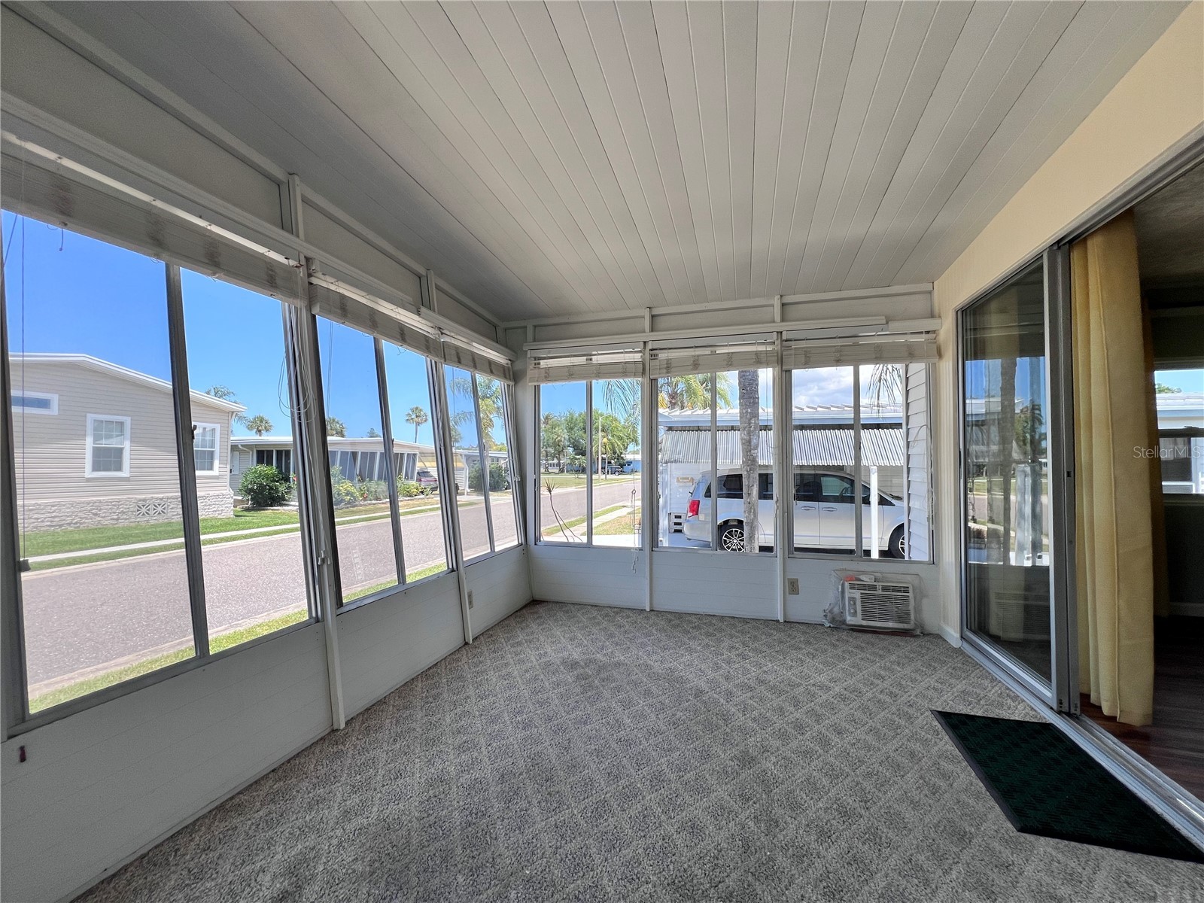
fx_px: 452
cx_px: 602
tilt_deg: +2.8
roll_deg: +0.8
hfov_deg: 106.2
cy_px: 452
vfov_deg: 89.9
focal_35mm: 13
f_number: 1.8
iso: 32
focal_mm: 1.57
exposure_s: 1/686
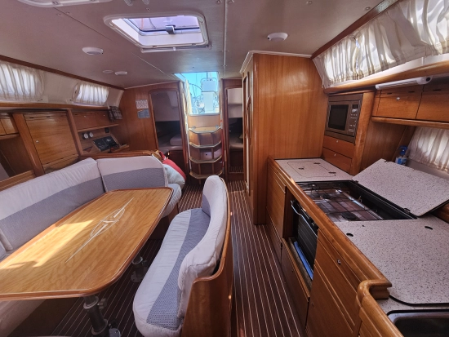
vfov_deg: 90.0
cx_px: 224
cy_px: 168
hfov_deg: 106.2
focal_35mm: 13
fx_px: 169
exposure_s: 1/207
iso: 100
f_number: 2.2
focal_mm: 2.2
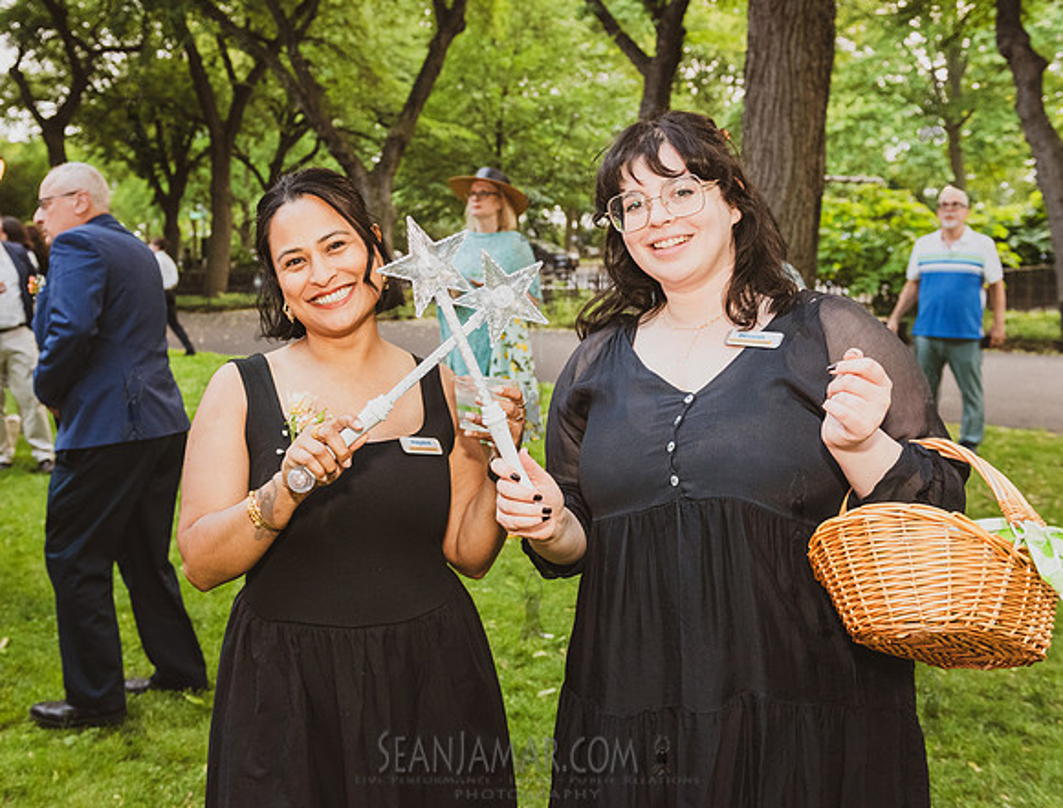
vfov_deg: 38.4
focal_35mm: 38
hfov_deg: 49.1
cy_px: 374
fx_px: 1160
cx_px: 462
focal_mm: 32
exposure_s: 1/125
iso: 3200
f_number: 3.5
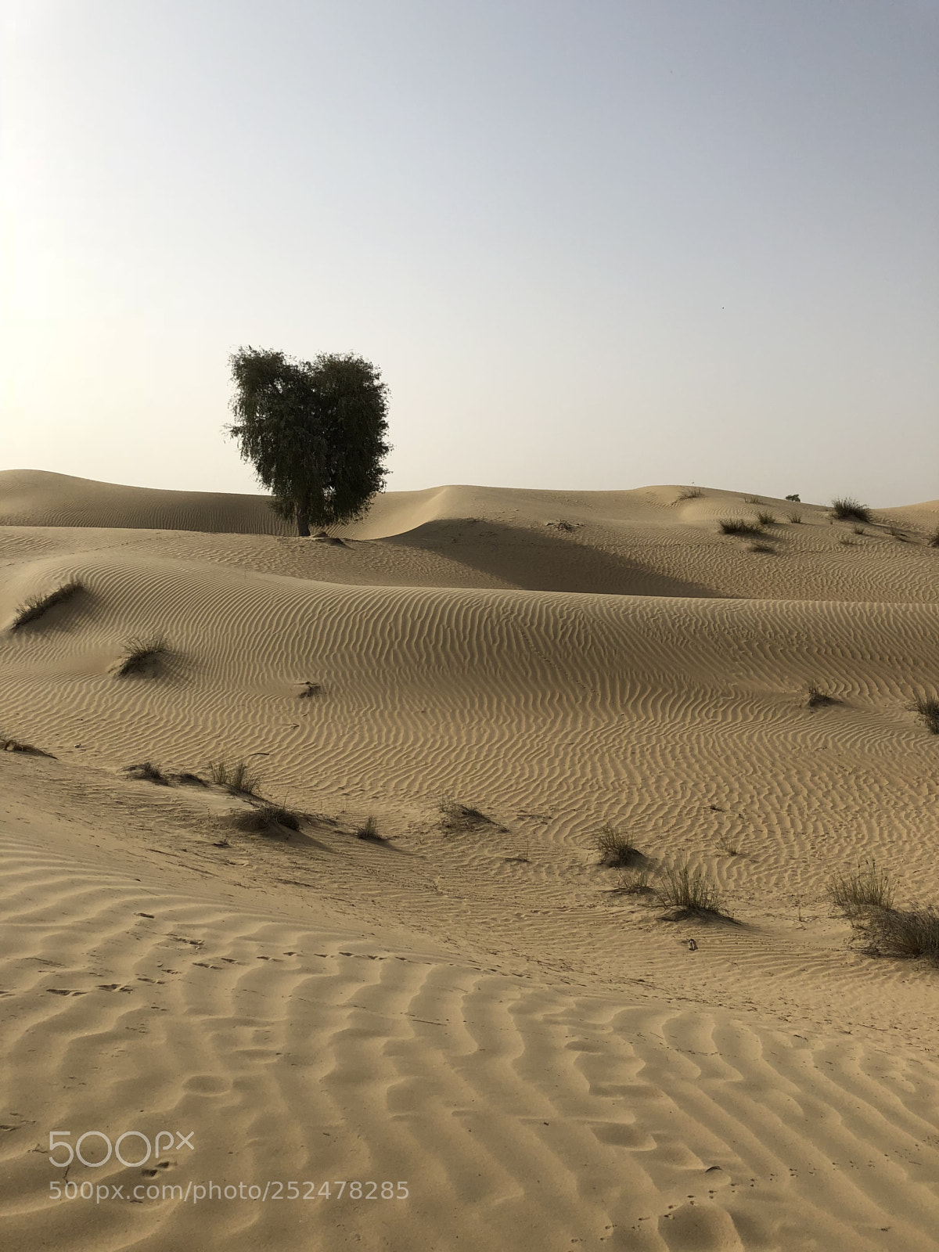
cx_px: 470
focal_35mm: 28
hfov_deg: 49.7
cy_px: 626
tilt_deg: -6.7
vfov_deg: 63.4
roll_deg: -1.5
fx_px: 1013
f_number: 1.8
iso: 25
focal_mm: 3.99
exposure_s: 1/4049
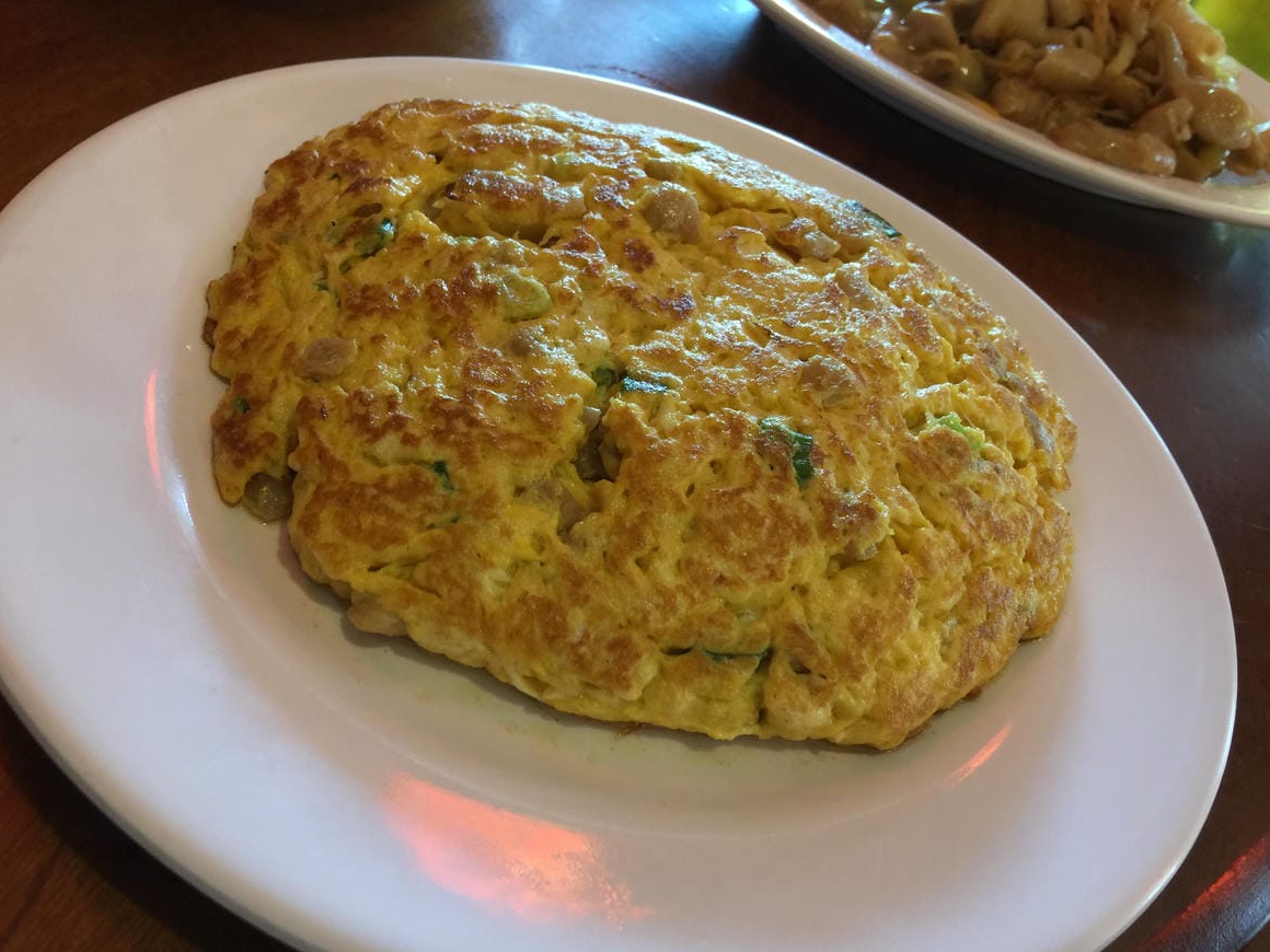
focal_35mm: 30
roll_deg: -22.4
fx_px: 1101
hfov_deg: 60.0
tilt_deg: -42.8
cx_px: 645
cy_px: 465
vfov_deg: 46.8
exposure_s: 1/15
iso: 50
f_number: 2.2
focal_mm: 4.15
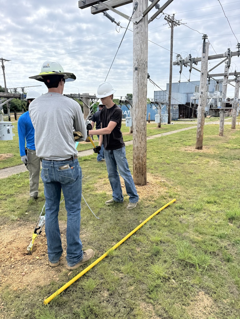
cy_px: 160
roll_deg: +1.0
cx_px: 120
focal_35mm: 24
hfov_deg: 56.8
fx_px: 222
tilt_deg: -11.7
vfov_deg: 71.6
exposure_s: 1/4608
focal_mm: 6.76
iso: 80
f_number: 1.78
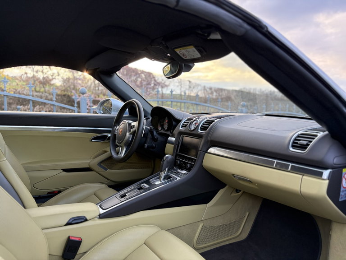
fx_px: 260
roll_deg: -0.1
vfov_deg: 53.1
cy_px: 130
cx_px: 173
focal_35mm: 26
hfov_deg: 67.3
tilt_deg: -4.2
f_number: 1.6
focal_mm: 5.96
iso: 125
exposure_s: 1/98
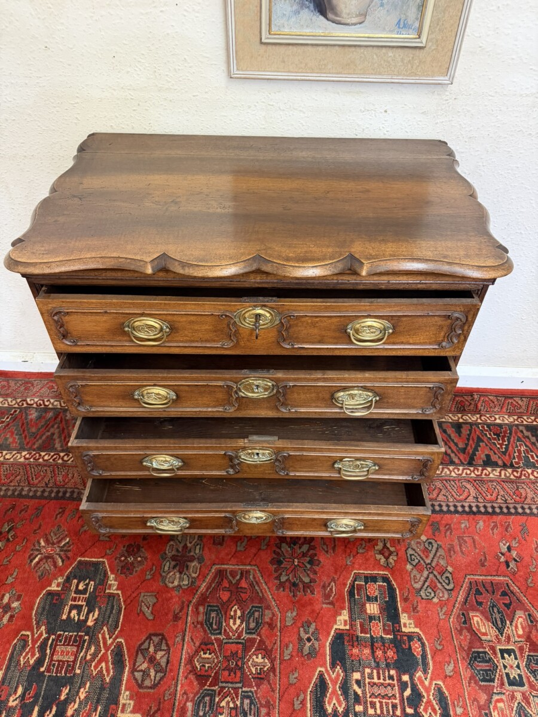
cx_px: 269
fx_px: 497
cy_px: 358
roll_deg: -1.2
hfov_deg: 56.8
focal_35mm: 24
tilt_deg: -44.6
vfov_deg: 71.6
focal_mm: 6.76
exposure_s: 1/50
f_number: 1.78
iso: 320
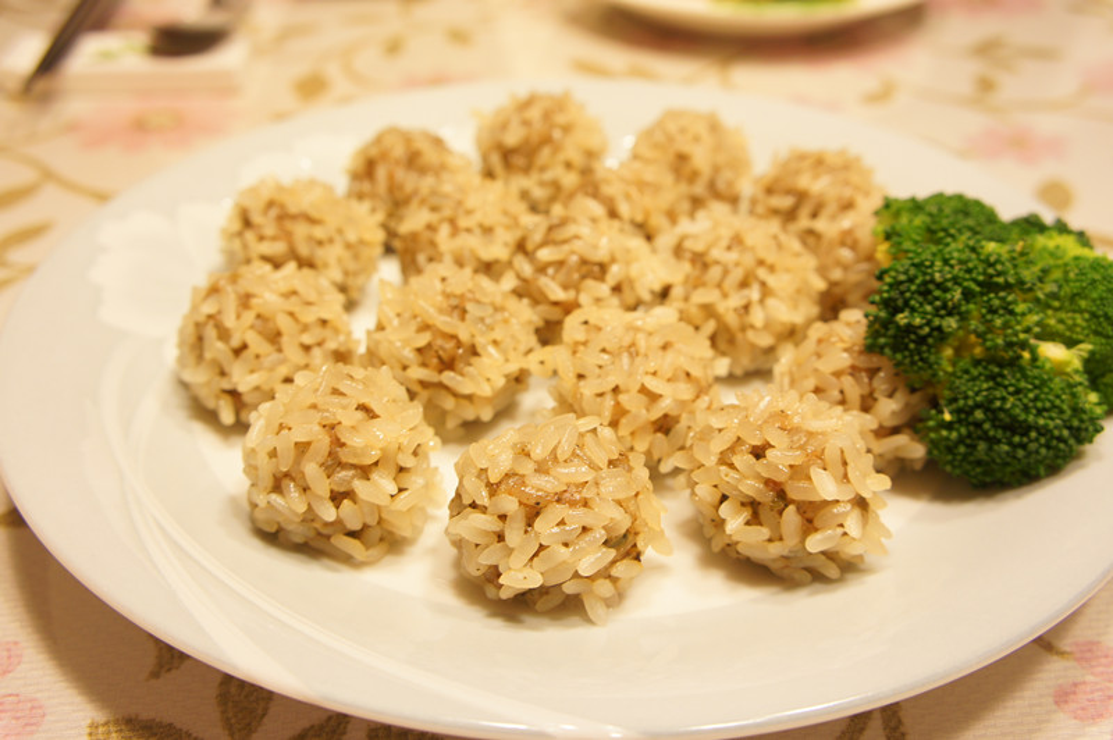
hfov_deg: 53.2
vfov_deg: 36.8
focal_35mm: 36
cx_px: 556
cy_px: 370
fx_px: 1112
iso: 400
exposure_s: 1/13
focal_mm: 24
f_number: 5
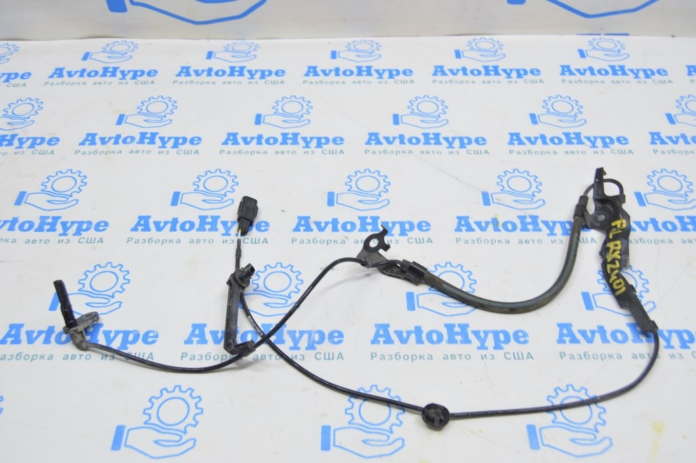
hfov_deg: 53.2
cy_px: 232
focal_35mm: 36
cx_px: 348
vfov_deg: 36.8
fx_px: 695
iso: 400
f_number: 5.6
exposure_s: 1/20
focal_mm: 24
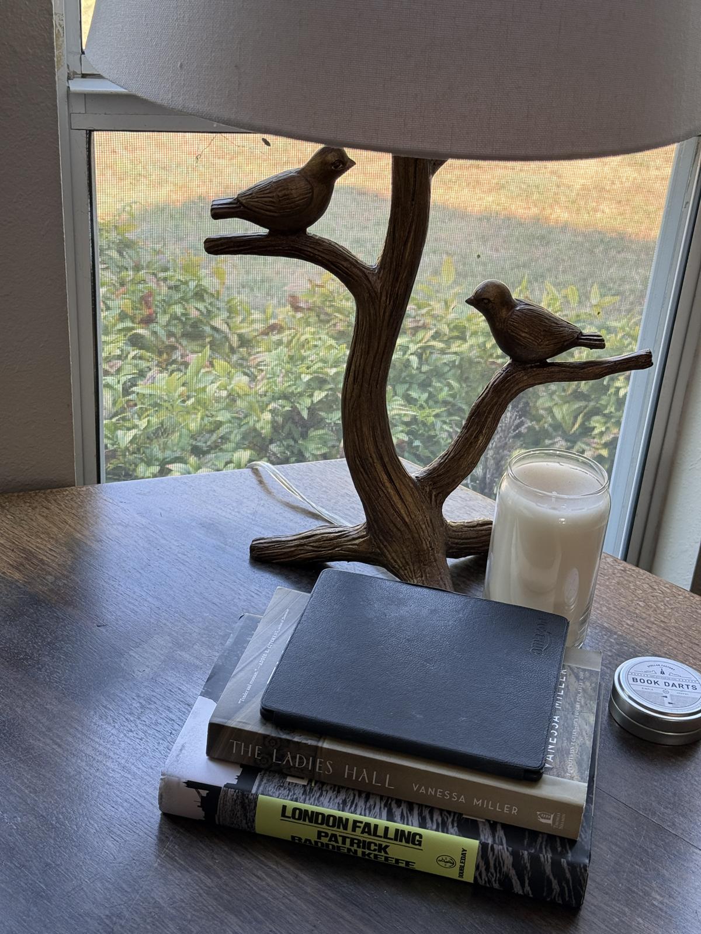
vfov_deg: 39.7
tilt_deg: -28.2
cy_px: 467
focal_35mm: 48
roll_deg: -4.9
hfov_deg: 30.3
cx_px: 350
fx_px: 1296
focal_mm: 6.76
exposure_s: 1/121
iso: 64
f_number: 1.78
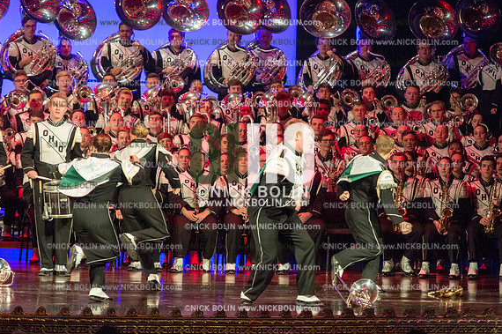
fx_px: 3121
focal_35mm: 224
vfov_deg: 6.1
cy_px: 165
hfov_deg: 9.2
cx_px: 252
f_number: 5.6
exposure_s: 1/320
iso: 8000
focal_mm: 220
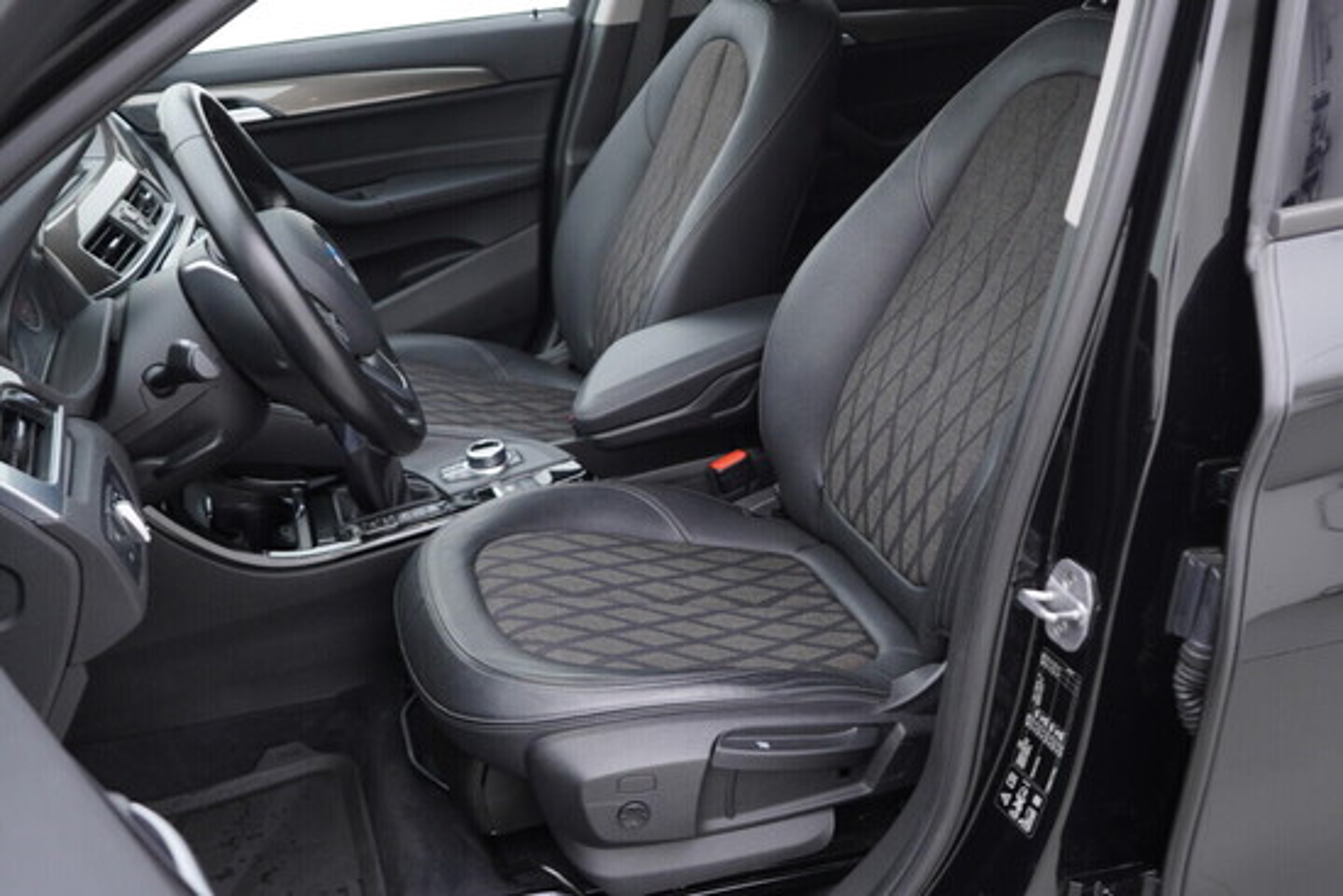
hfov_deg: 53.1
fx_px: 1343
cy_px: 448
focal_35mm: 36
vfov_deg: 36.9
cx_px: 672
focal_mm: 24
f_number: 2.8
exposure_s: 1/40
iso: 160
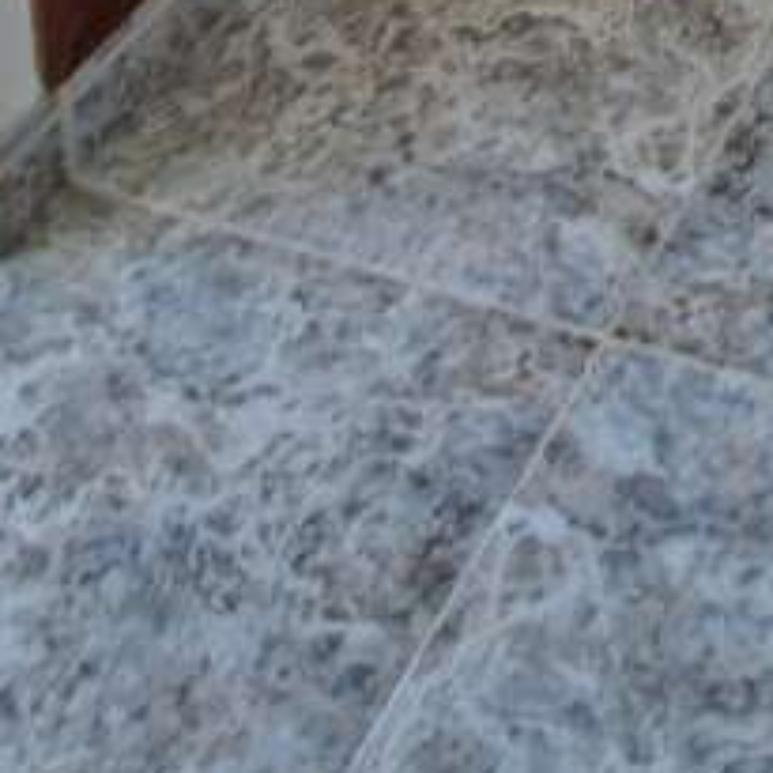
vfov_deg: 12.8
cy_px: -1307
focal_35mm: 84
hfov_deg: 18.9
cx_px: 1048
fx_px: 2122
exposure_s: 1/40
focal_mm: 1.74
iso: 64
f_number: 2.2
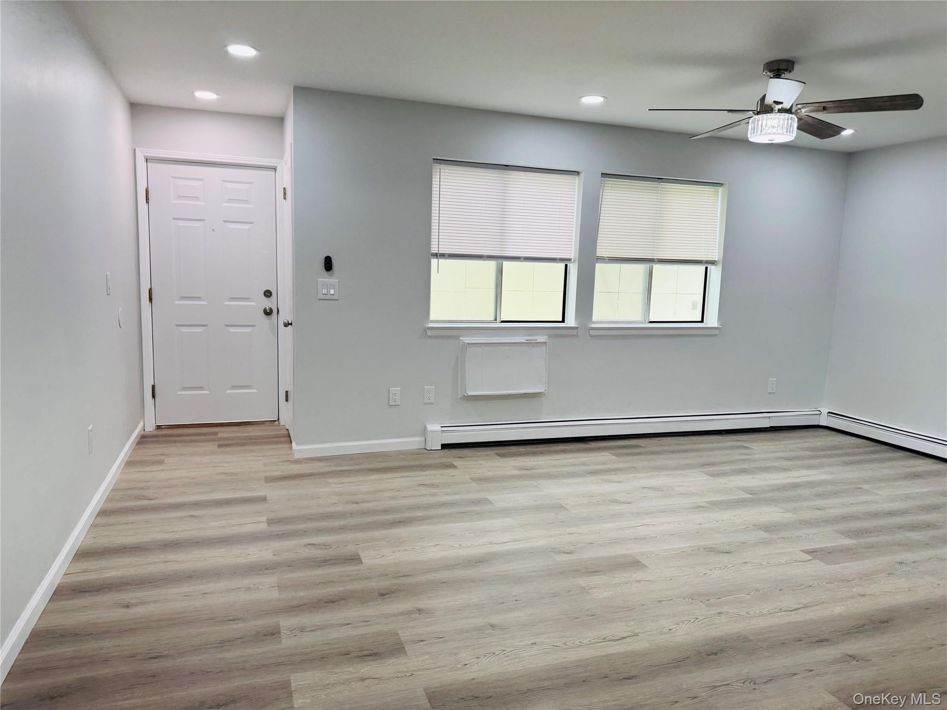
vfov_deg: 56.8
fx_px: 657
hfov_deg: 71.6
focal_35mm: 24
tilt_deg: -6.9
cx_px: 474
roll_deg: -2.6
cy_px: 355
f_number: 1.78
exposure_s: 1/120
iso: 100
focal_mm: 6.76
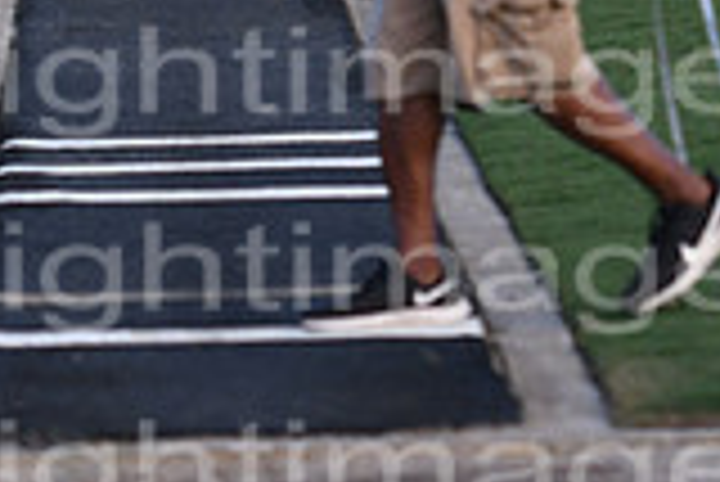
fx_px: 11951
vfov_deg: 2.3
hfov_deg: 3.5
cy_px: -214
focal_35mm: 597
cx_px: 212
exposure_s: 1/2500
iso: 500
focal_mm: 110
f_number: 4
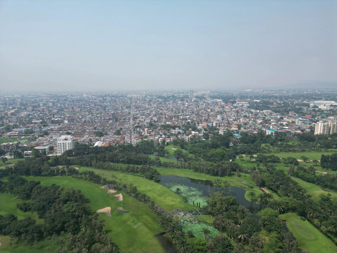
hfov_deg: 71.6
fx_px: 234
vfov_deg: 56.8
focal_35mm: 24
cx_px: 168
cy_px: 126
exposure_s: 1/2500
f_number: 1.7
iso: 100
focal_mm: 6.72
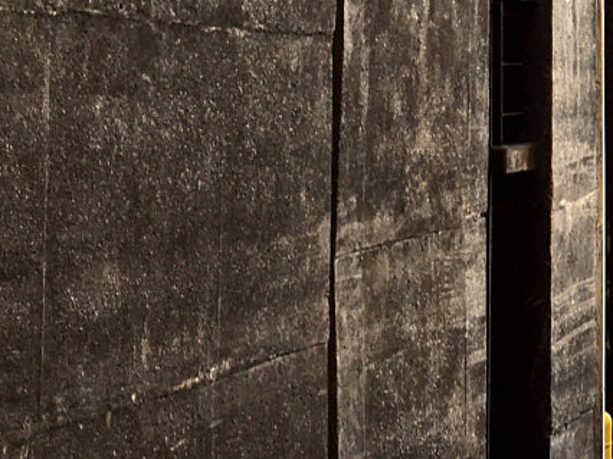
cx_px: 1049
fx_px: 1929
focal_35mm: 109
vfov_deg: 13.4
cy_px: 10
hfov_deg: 15.8
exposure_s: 1/50
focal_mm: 4.15
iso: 25
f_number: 2.2
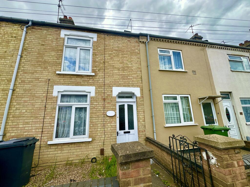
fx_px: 101
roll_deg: +2.9
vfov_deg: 85.7
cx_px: 125
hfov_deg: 102.1
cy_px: 94
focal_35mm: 14
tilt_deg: +11.5
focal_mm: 2.22
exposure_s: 1/1033
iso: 40
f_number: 2.2
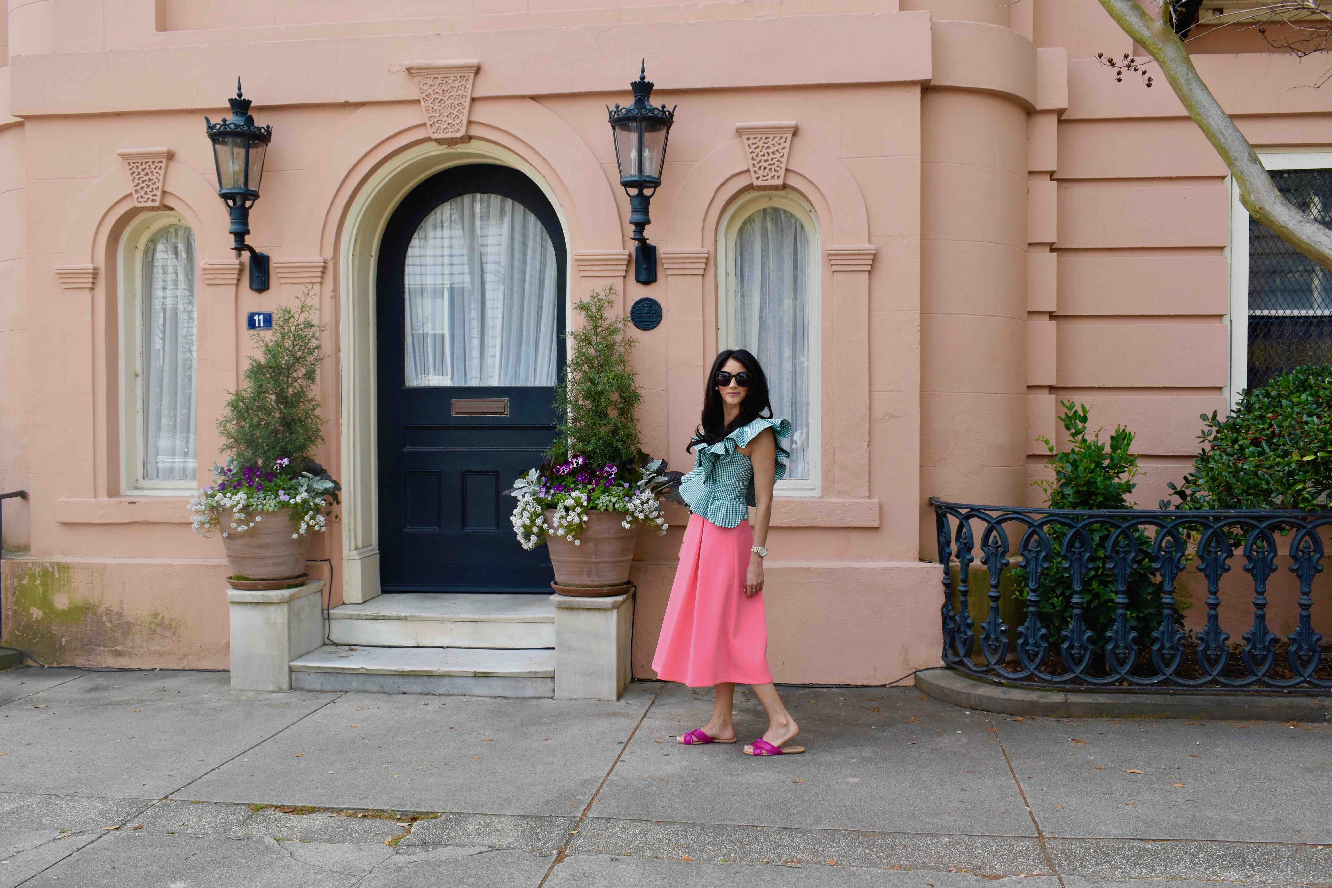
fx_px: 1221
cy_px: 444
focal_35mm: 33
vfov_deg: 40.0
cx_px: 666
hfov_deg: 57.2
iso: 400
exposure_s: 1/250
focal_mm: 22
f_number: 8
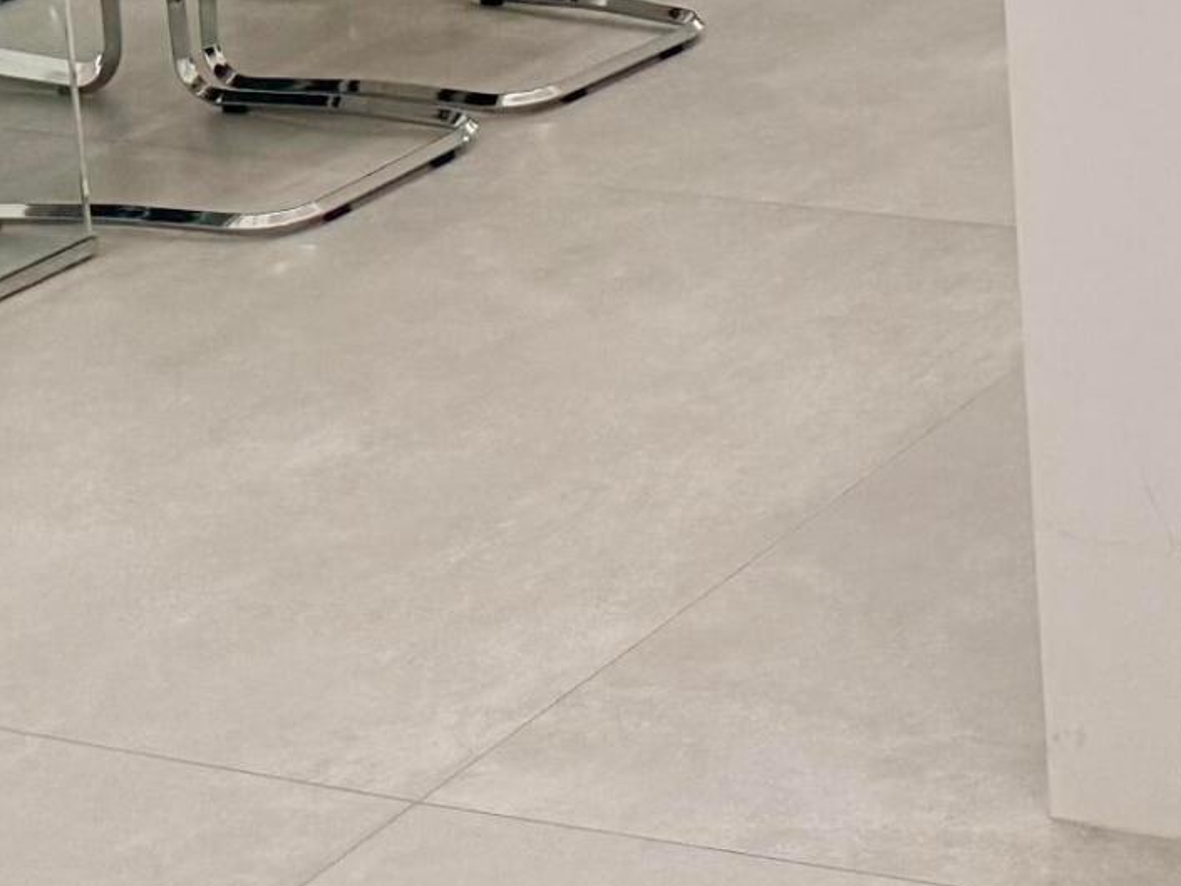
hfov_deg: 17.2
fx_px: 3344
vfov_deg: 13.3
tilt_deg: -5.0
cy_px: -794
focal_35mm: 98
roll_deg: +2.1
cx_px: 1982
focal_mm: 6.76
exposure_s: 1/200
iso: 200
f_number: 1.78
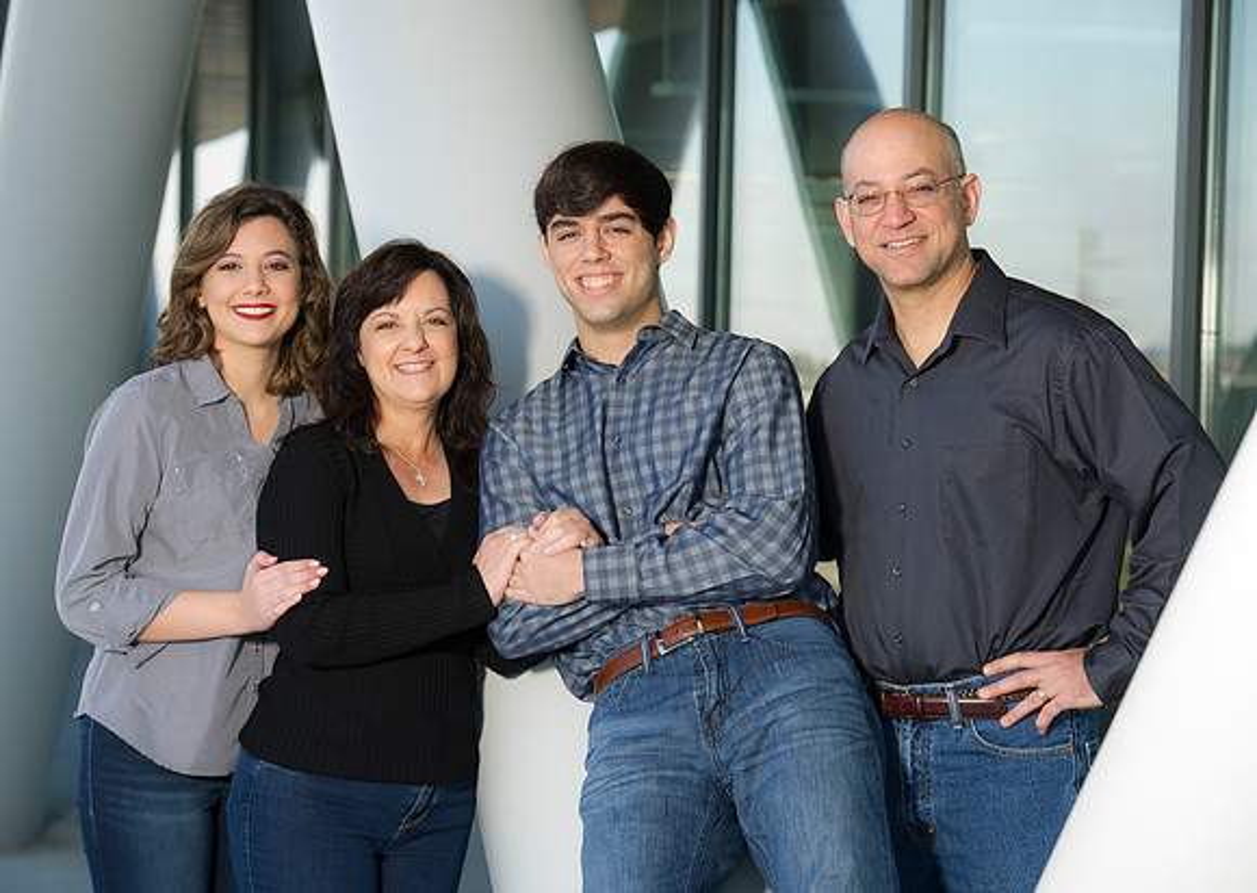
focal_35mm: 111
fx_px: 3966
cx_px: 585
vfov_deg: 12.8
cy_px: 451
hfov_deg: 18.0
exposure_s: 1/125
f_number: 5.6
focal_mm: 105
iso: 200
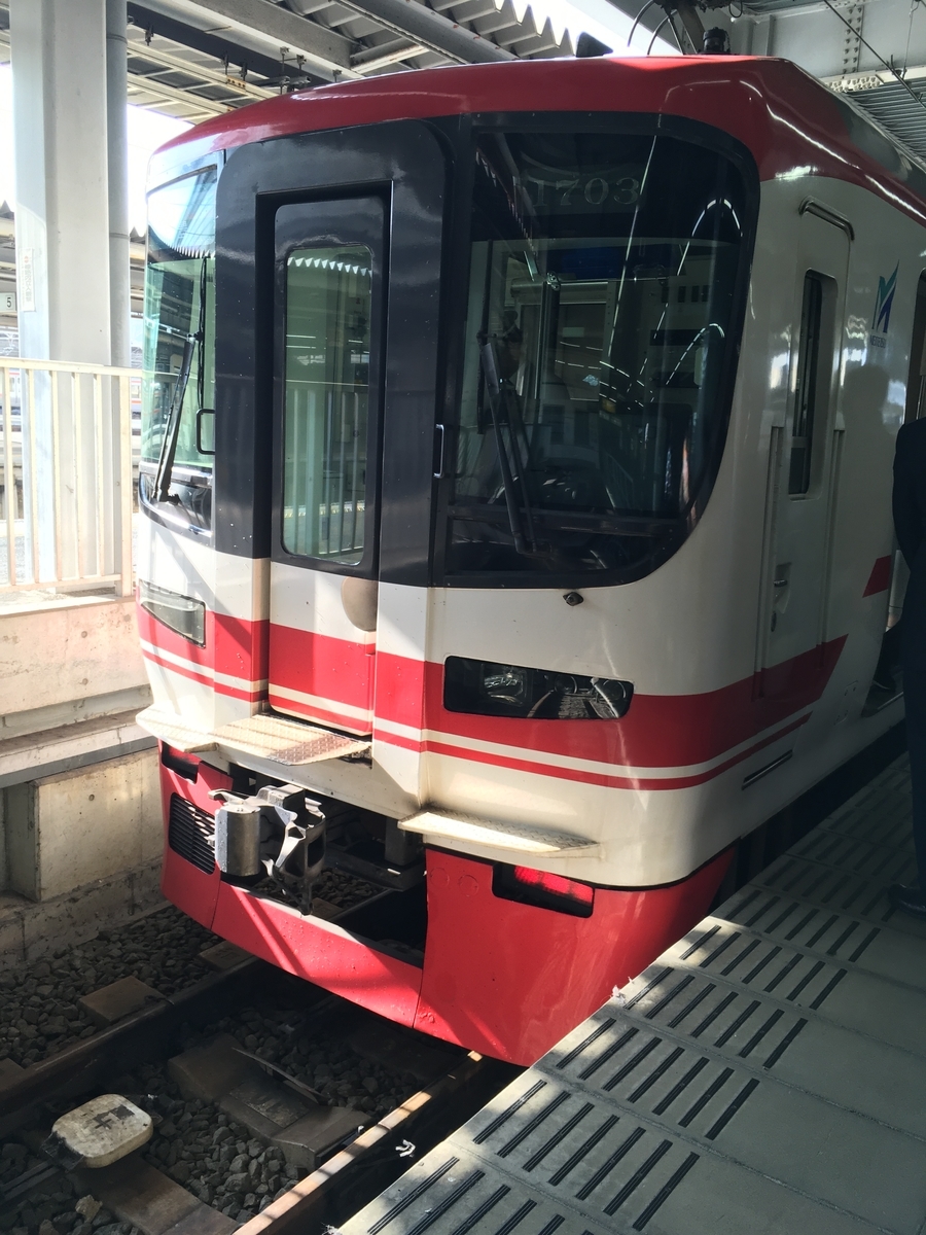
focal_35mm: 29
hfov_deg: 48.2
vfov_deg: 61.7
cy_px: 618
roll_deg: -2.4
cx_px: 463
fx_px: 1034
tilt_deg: -10.7
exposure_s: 1/120
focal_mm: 4.15
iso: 32
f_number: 2.2
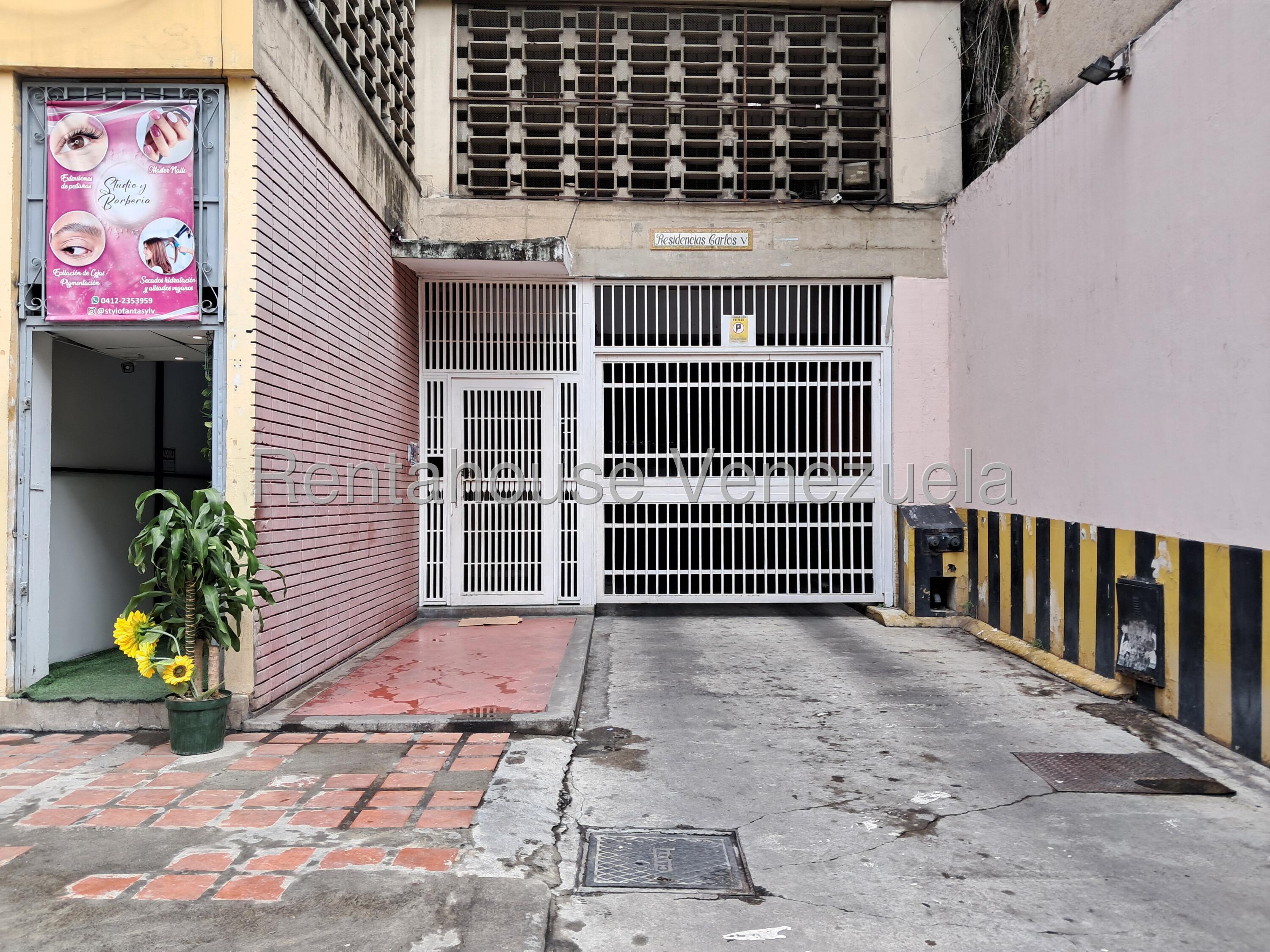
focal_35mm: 27
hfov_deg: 65.3
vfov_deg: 51.4
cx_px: 635
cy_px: 476
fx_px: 991
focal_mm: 4
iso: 50
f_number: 1.8
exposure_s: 1/120
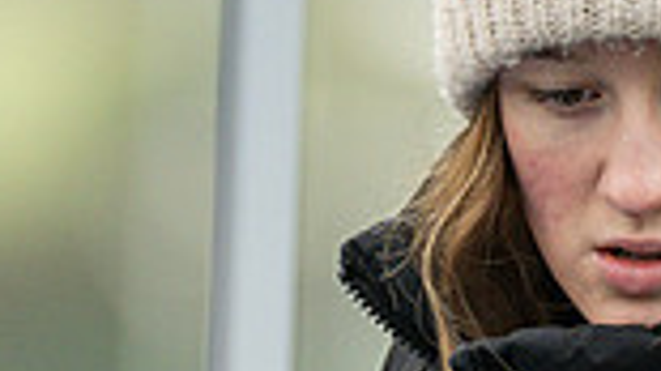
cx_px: 512
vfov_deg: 0.8
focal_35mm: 1467
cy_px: 623
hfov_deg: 1.5
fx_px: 25699
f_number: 2.8
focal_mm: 250
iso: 800
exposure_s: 1/1600
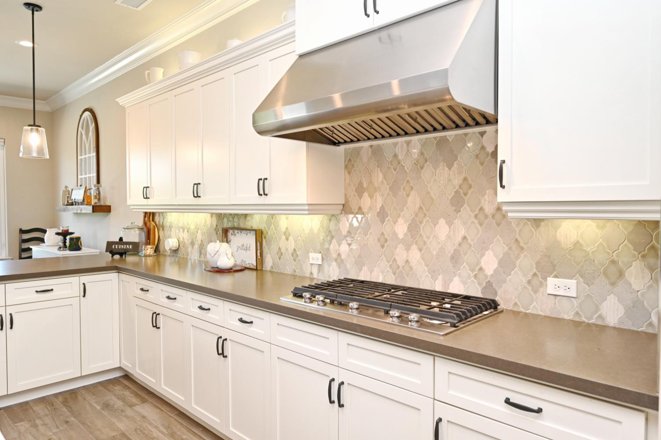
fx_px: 422
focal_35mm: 23
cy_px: 220
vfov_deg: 55.0
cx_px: 330
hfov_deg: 76.1
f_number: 4
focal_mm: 23
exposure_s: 1/60
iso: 220
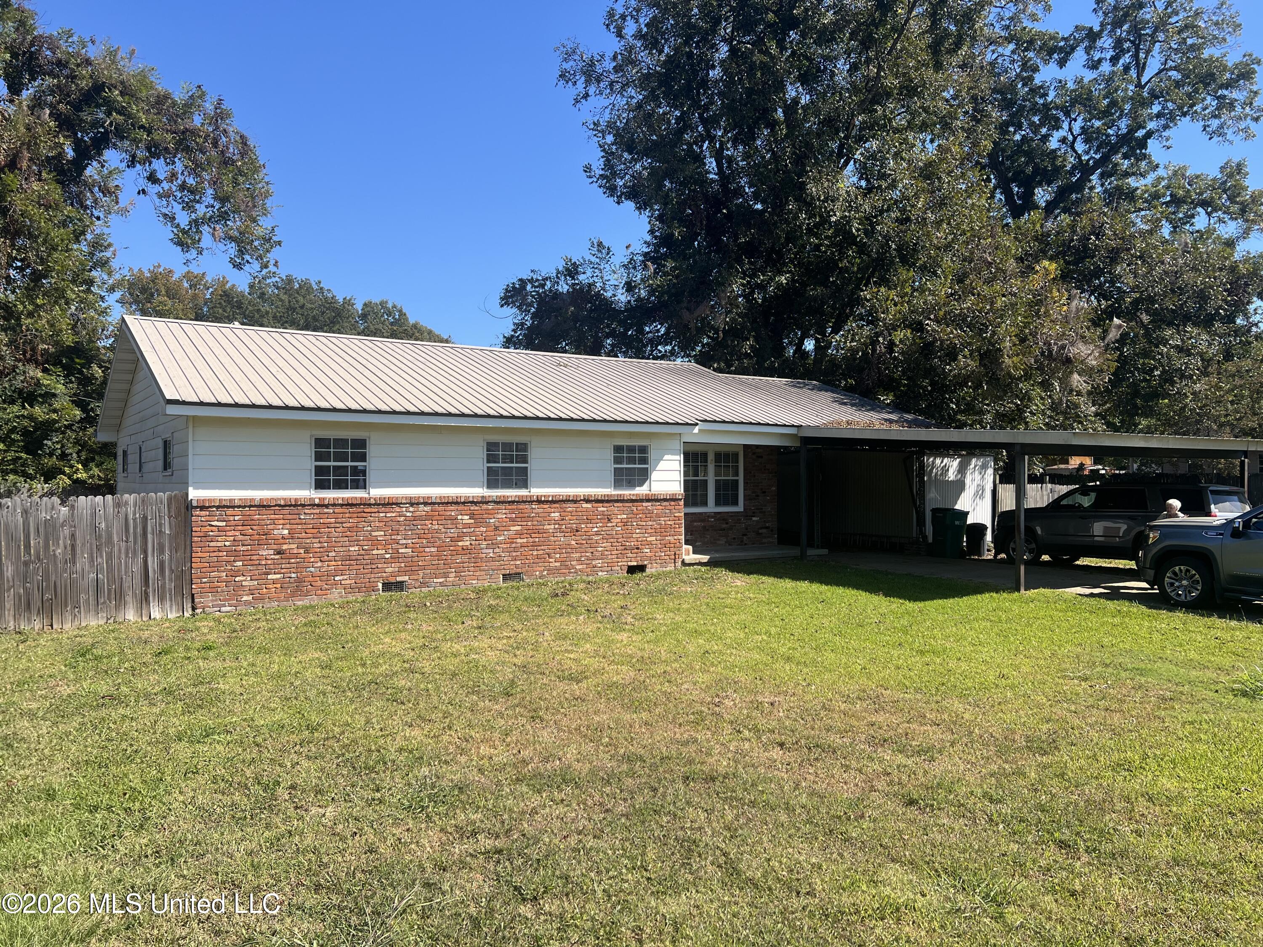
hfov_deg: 67.3
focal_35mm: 26
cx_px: 632
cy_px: 474
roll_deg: +1.0
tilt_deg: +0.3
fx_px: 949
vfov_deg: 53.1
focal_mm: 5.7
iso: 50
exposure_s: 1/2632
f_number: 1.5
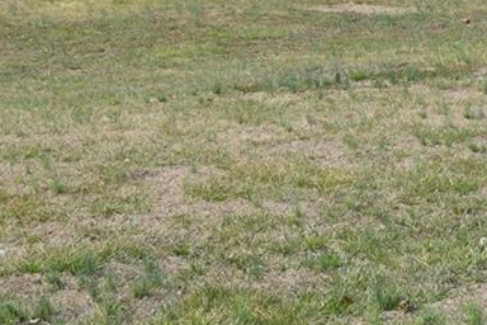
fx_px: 1623
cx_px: 449
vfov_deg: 11.2
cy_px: -82
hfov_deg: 16.8
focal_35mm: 120
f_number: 10
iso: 200
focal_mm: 30
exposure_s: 1/400
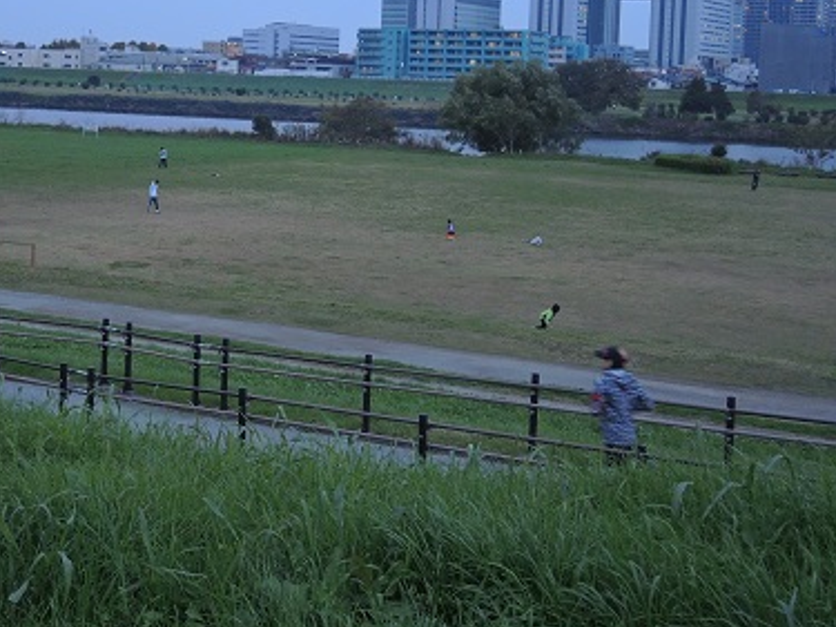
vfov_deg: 25.7
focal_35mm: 56
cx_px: 259
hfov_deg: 34.0
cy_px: 152
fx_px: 1352
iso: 360
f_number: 2.2
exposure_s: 1/50
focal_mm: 7.6
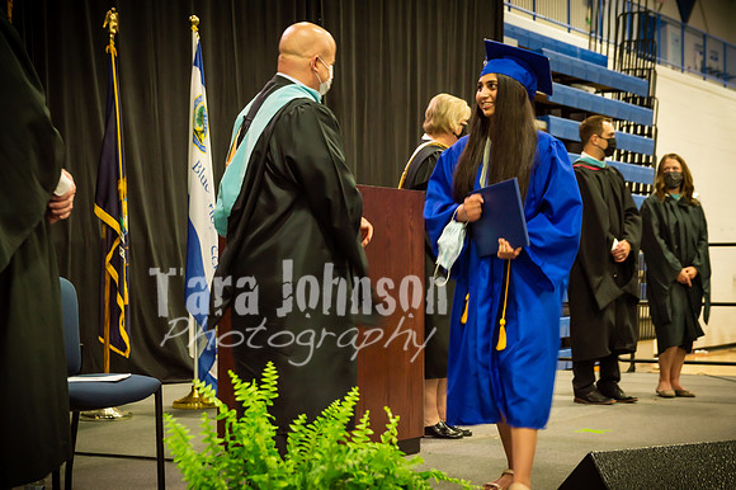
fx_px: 1410
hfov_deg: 29.3
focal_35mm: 69
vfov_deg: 19.7
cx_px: 368
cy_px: 245
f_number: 6.3
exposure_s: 1/20
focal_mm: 46
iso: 400
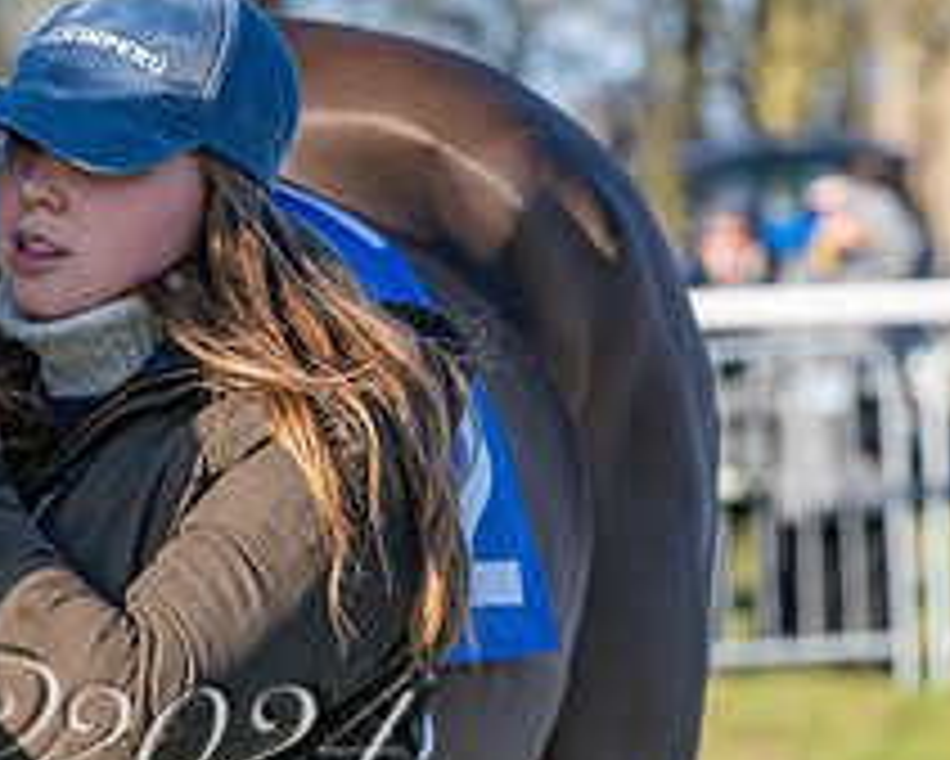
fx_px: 10830
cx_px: -295
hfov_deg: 5.0
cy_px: 676
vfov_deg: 4.0
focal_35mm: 385
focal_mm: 113
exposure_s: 1/1250
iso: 400
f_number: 5
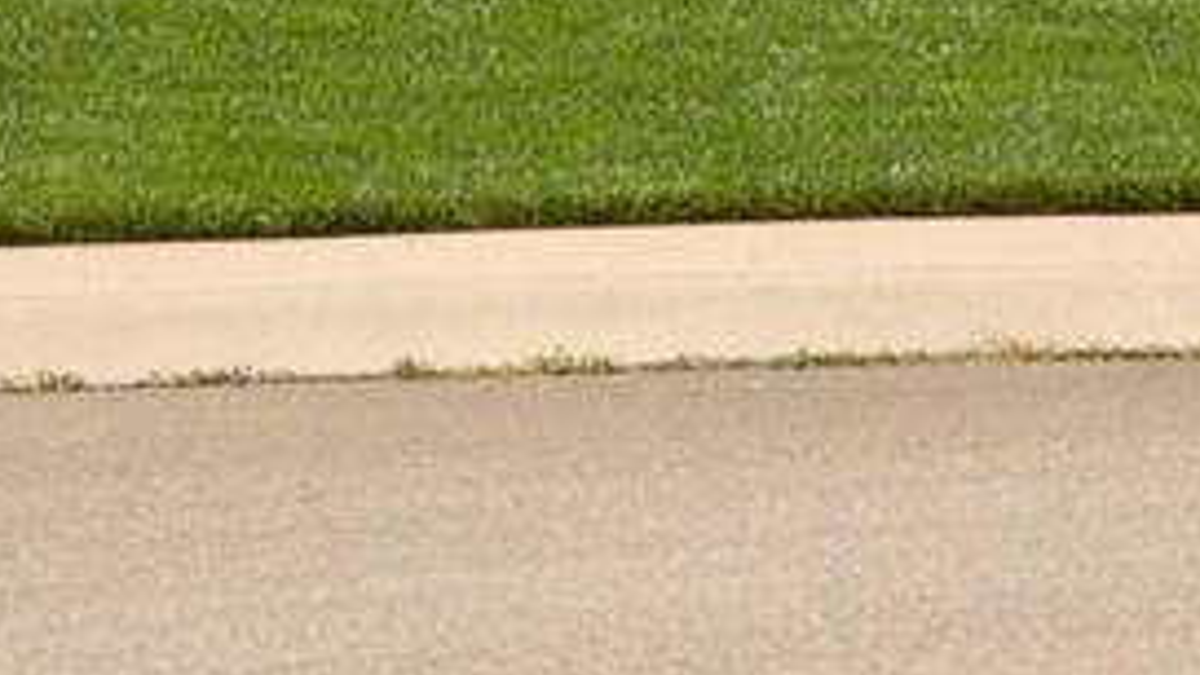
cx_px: 472
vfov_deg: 4.2
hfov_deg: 7.7
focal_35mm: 281
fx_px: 8941
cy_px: -849
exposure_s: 1/1250
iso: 100
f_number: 2.8
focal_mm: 38
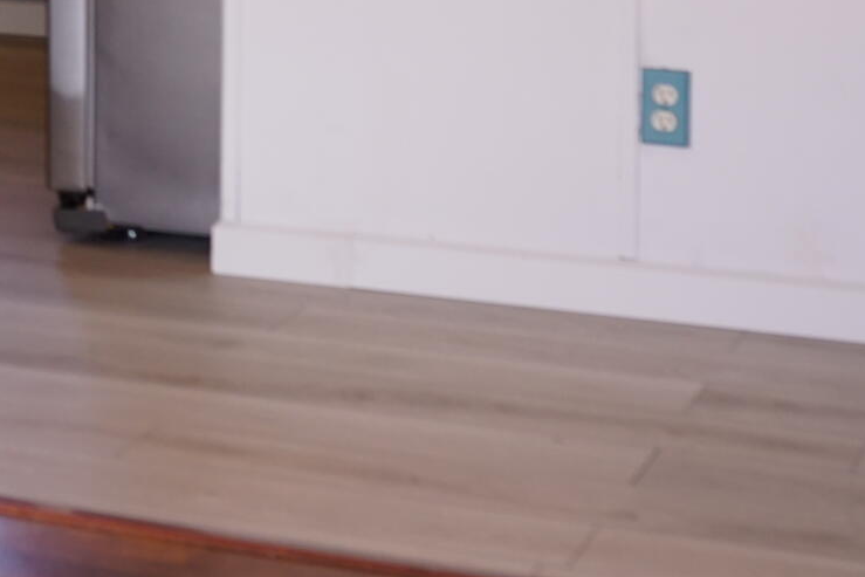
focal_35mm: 142
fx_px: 3412
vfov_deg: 9.3
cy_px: -386
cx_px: -606
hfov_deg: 13.2
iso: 500
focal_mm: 35
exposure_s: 1/125
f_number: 5
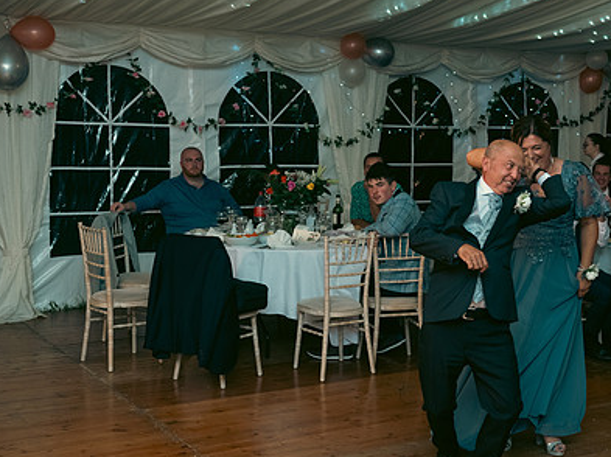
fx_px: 952
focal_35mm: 54
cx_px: 429
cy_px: 254
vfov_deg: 27.0
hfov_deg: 35.1
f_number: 3.5
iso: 800
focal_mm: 38
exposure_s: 1/160
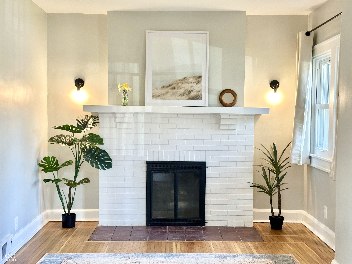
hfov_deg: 39.7
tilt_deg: -3.1
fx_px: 488
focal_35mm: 48
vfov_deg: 30.3
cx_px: 176
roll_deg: -0.2
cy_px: 132
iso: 160
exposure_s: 1/60
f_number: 1.78
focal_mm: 6.86
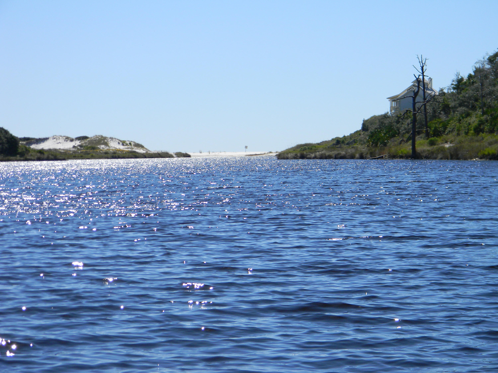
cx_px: 249
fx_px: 1511
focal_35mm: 105
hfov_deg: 18.7
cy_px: 186
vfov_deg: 14.1
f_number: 9.4
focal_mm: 19
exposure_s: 1/206
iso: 80
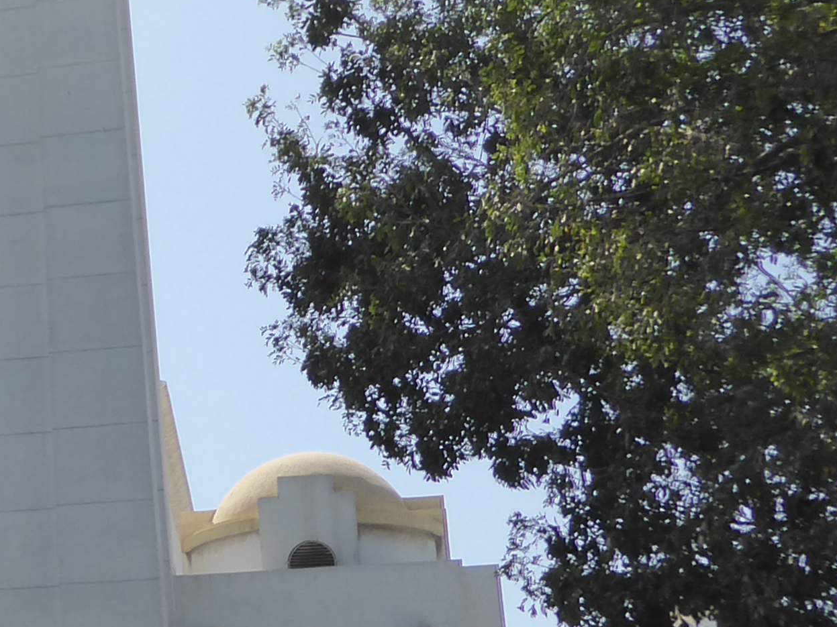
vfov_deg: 15.9
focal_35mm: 93
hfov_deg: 18.8
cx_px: -388
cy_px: 398
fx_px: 2248
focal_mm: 5
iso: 160
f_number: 3.5
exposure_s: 1/1300
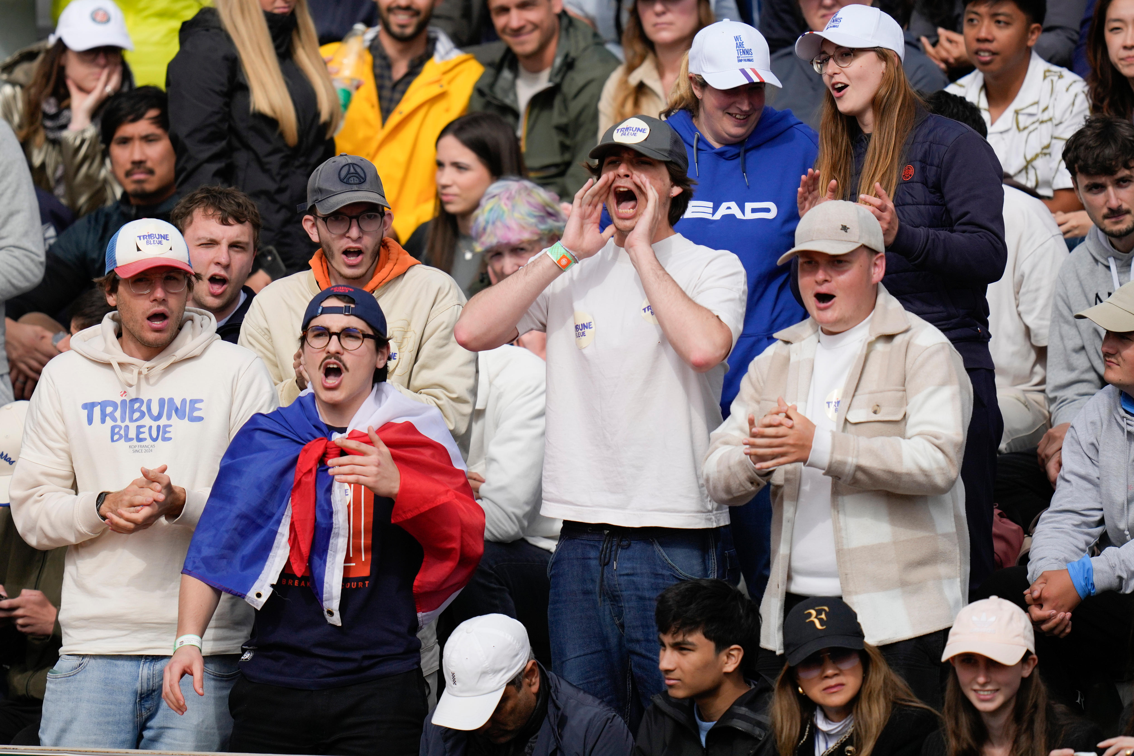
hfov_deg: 5.2
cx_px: 567
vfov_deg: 3.4
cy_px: 378
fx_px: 12599
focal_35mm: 400
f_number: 2.8
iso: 400
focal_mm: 400
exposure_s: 1/10000
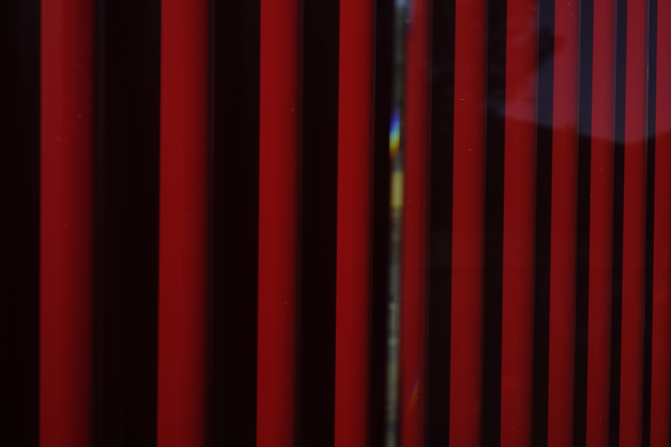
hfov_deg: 31.0
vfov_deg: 20.9
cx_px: 336
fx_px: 1211
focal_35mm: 65
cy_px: 224
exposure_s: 1/1600
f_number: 4
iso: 80
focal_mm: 24.11
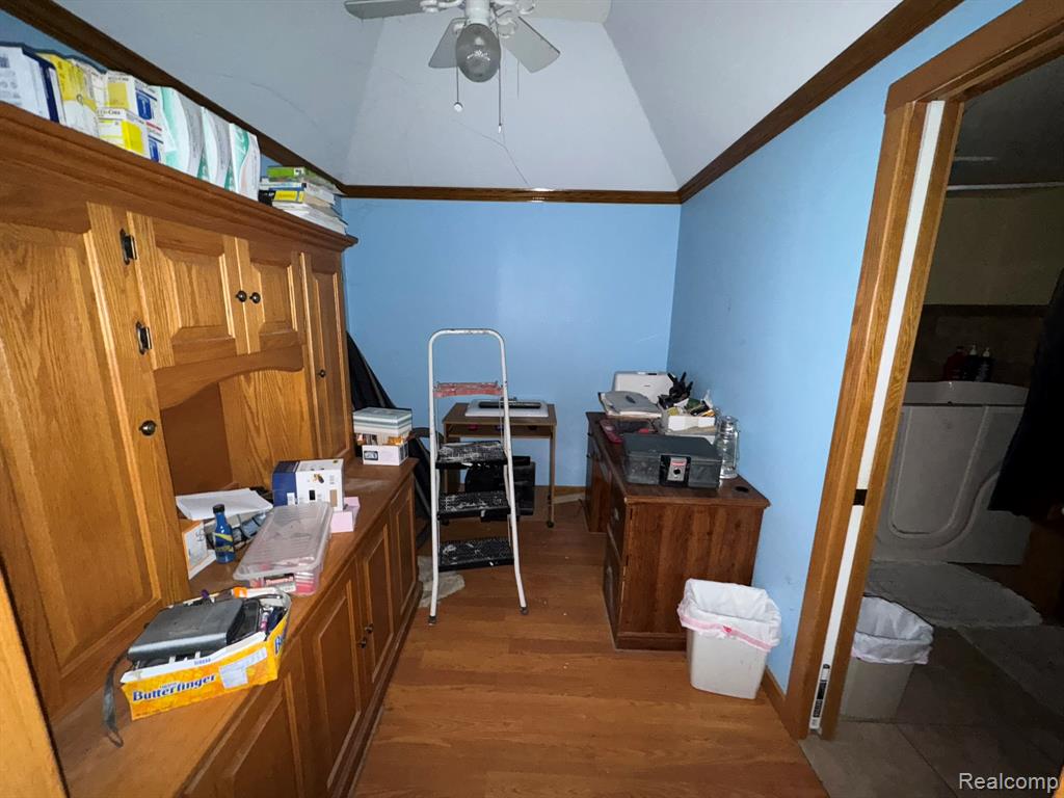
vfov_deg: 85.7
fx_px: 430
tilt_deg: -12.6
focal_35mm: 14
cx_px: 532
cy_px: 399
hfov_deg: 102.1
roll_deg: -1.5
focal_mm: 2.22
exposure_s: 1/16
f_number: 2.2
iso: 320
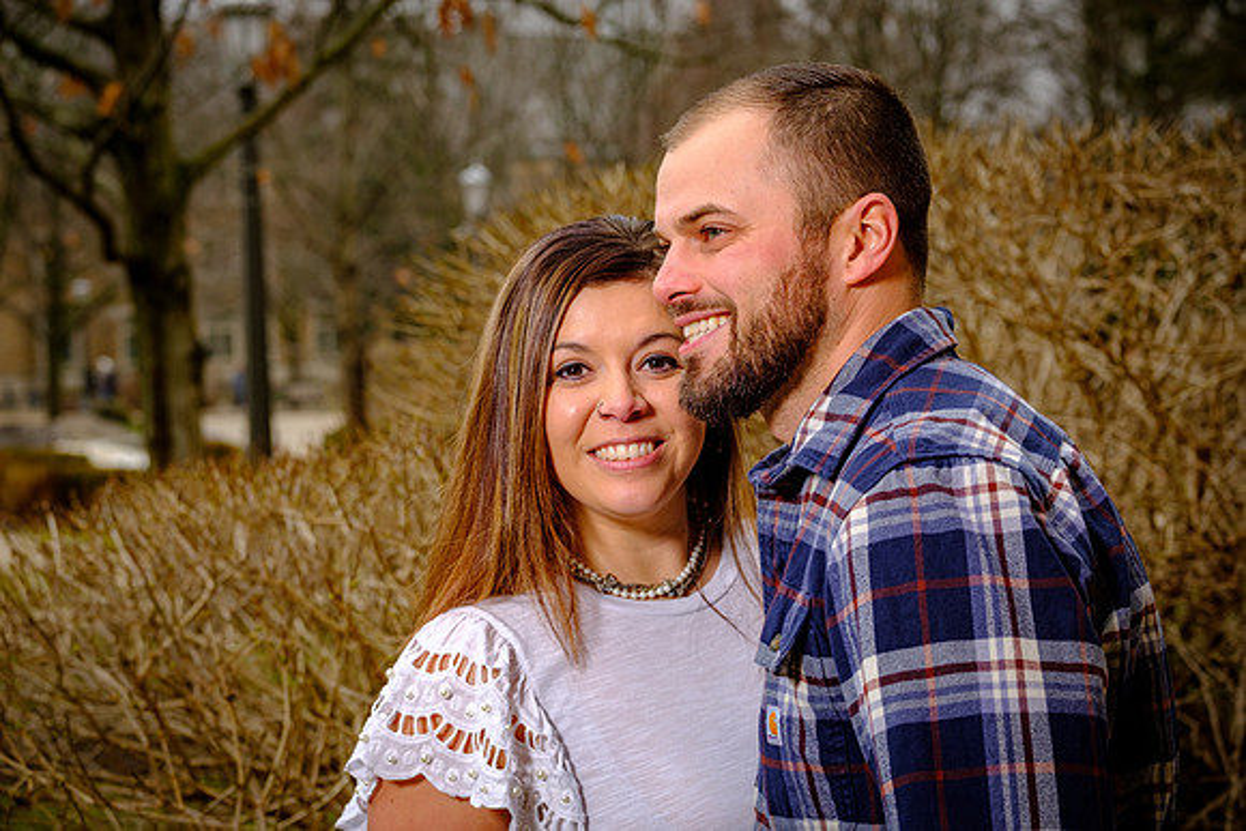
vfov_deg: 18.2
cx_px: 623
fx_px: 2596
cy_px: 416
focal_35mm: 75
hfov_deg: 27.0
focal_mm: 50
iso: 200
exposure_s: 1/200
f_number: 4.5
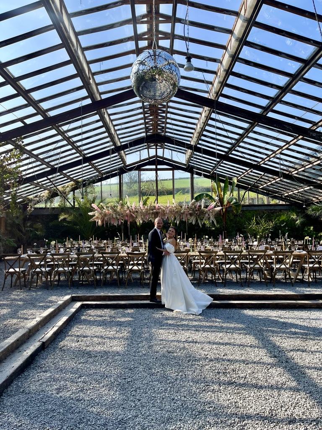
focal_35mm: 26
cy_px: 215
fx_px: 322
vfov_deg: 67.3
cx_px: 161
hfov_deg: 53.1
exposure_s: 1/1883
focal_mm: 5.1
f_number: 1.6
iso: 32
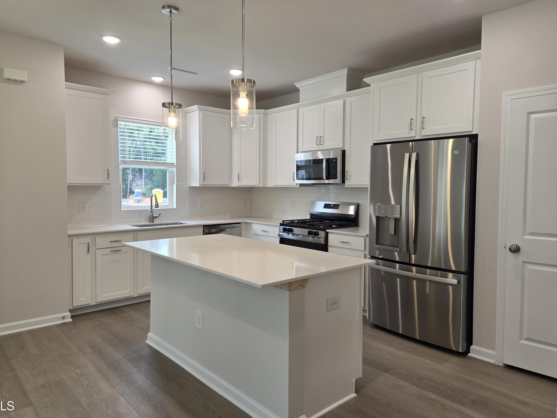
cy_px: 208
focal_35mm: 24
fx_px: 386
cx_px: 270
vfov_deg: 56.8
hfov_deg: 71.6
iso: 64
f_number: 1.8
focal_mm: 5.4
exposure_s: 1/120
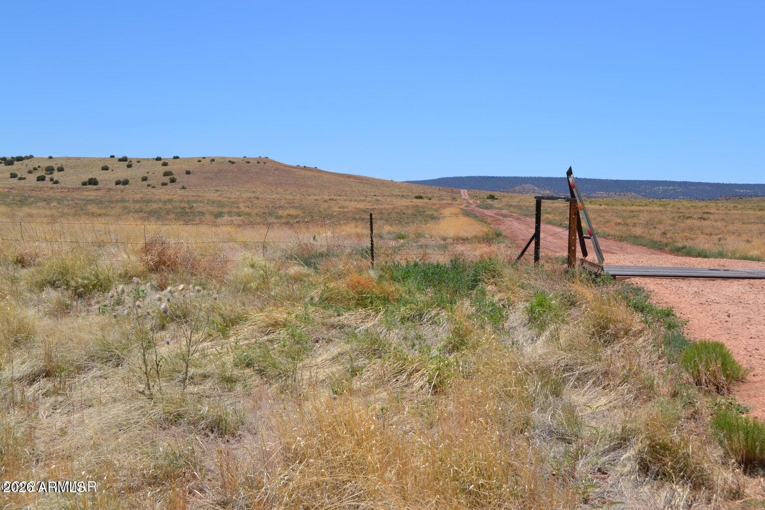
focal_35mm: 48
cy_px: 255
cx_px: 382
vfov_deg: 28.1
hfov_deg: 41.1
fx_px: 1020
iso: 100
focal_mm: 32
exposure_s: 1/320
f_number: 9
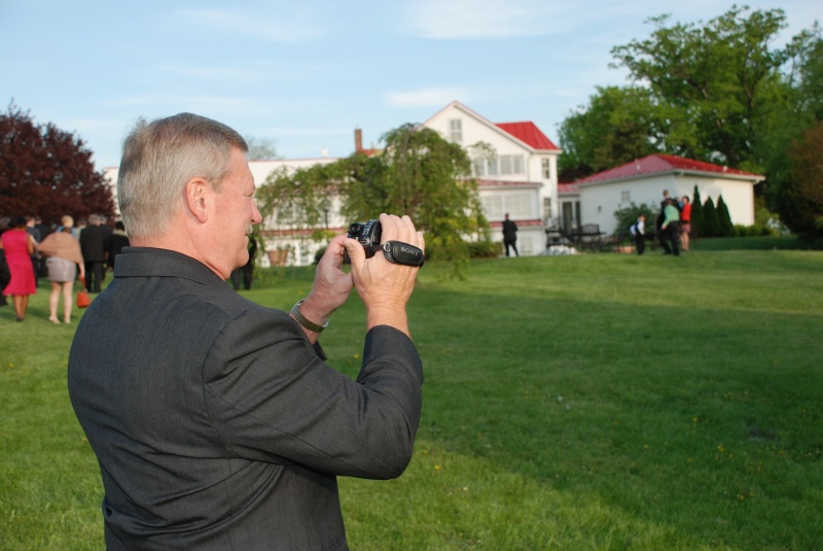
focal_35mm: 46
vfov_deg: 29.0
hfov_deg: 42.3
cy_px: 276
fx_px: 1064
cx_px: 412
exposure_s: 1/125
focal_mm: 31
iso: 110
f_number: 5.6
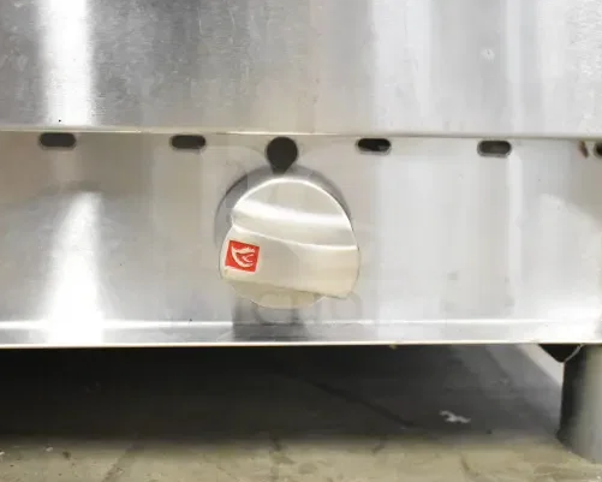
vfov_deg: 31.5
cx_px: 304
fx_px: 855
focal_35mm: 48
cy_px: 241
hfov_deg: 38.8
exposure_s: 1/50
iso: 7200
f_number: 4.2
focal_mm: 28
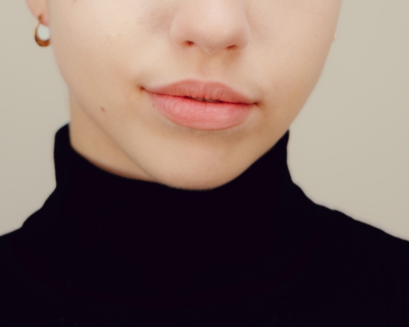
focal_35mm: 85
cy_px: -5
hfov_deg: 22.5
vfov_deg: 17.6
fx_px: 1029
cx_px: 184
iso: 400
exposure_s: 1/320
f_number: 4
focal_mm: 35
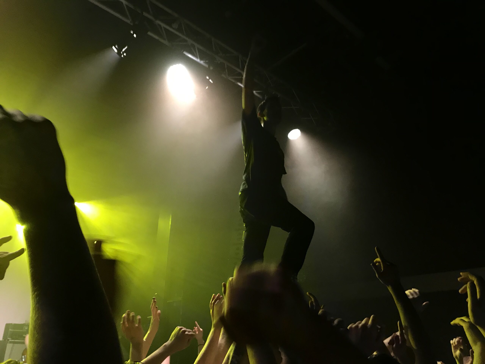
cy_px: 182
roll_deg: -3.0
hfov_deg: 63.4
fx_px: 392
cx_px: 242
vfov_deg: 49.7
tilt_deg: +24.9
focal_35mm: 28
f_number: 1.8
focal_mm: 3.99
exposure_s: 1/17
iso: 40
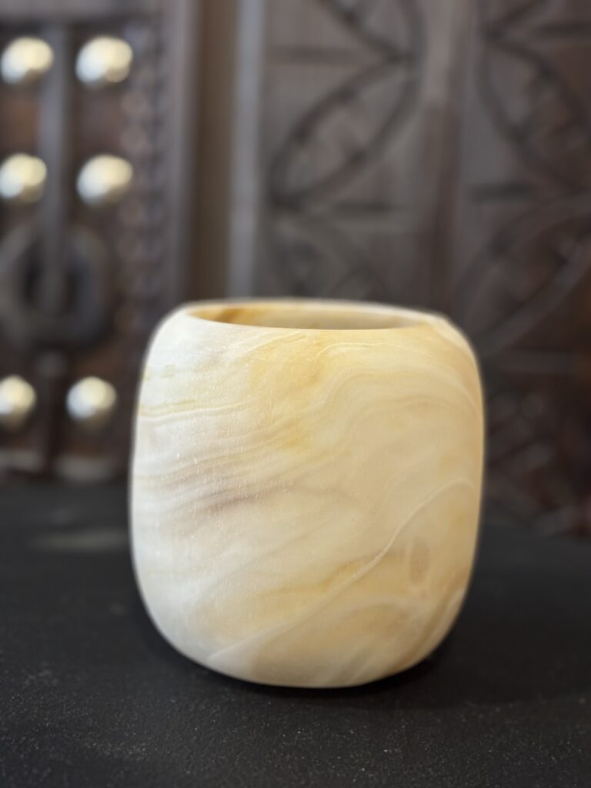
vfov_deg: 36.8
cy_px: 394
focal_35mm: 52
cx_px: 296
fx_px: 1184
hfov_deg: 28.0
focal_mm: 5.96
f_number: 1.6
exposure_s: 1/50
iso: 80
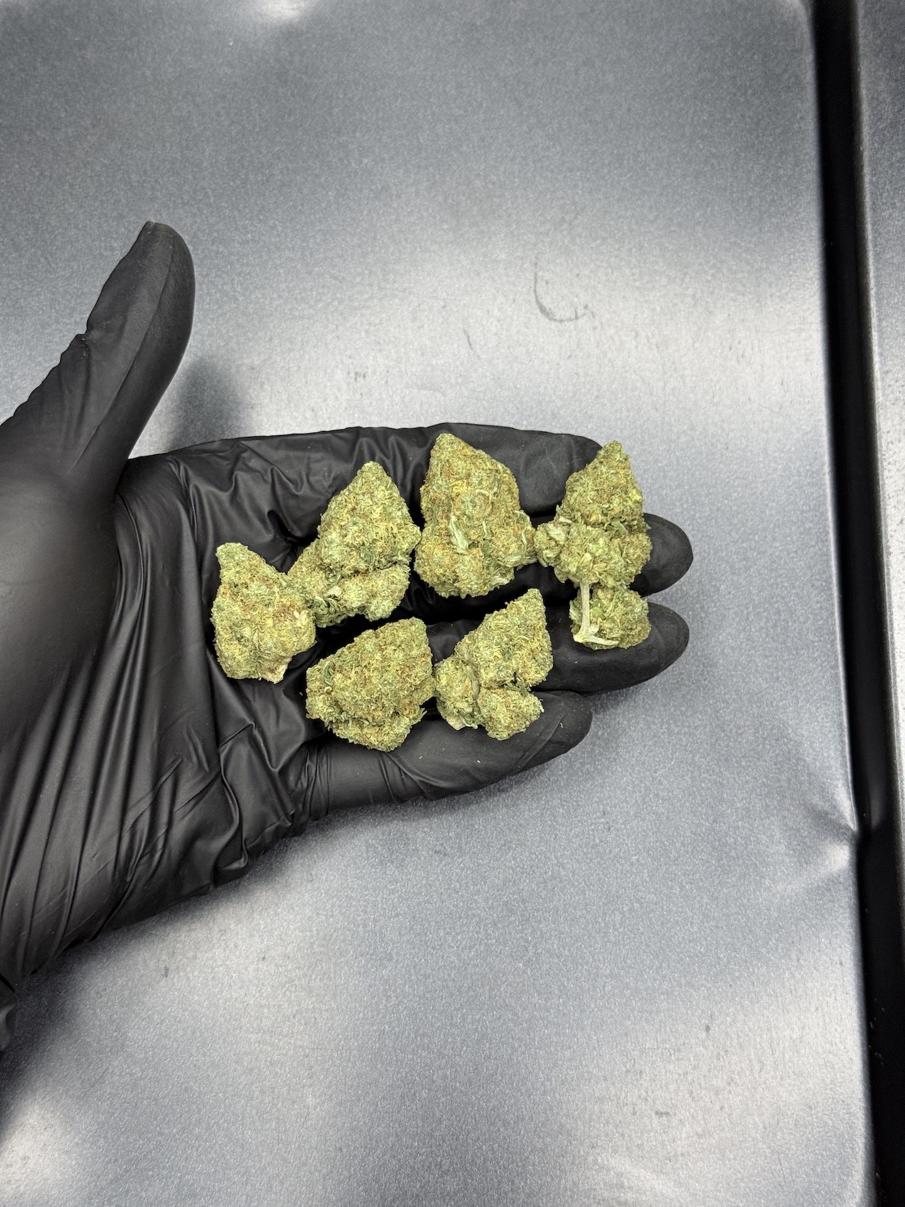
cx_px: 452
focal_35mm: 48
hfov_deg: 30.3
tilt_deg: -79.5
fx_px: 1673
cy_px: 604
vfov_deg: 39.7
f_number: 1.78
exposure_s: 1/50
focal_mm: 6.76
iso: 100
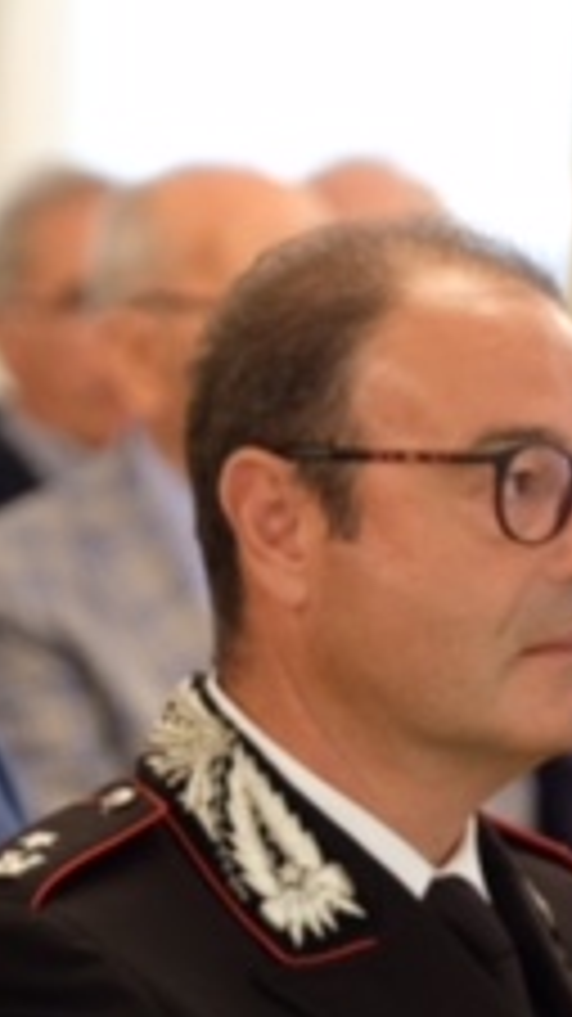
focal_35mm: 454
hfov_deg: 2.7
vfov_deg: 4.8
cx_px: 567
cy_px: 927
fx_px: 12251
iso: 1600
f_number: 2.8
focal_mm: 102.2
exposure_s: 1/60
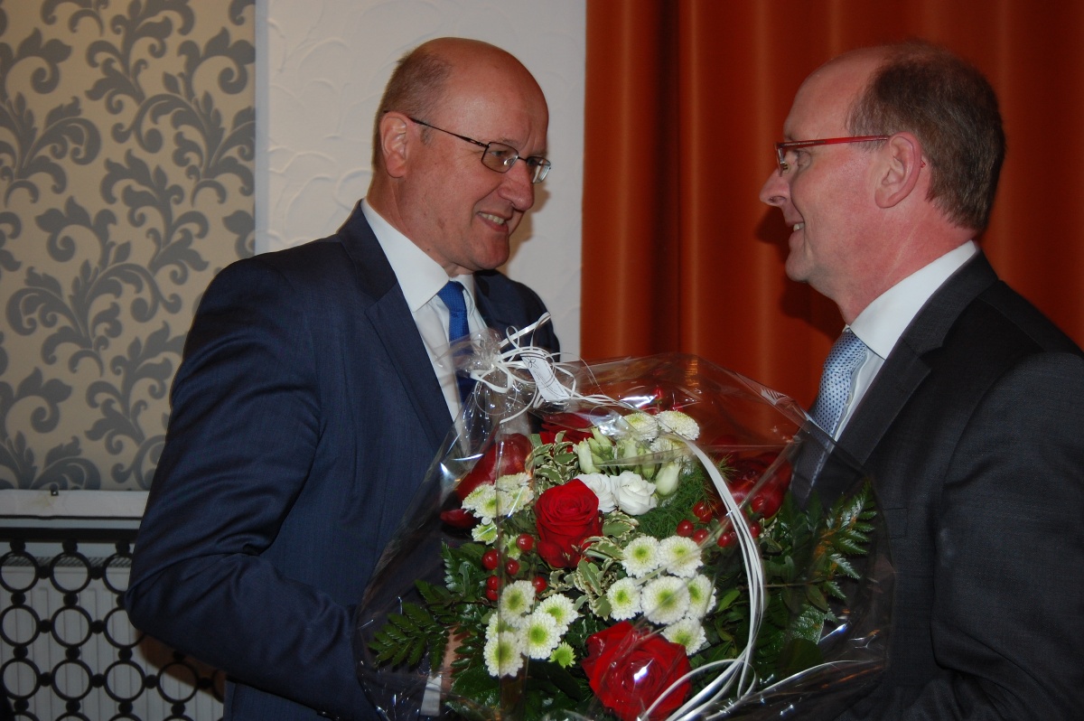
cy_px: 360
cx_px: 542
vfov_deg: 29.8
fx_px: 1354
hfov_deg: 43.6
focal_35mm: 45
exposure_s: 1/60
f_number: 4.2
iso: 400
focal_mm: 30
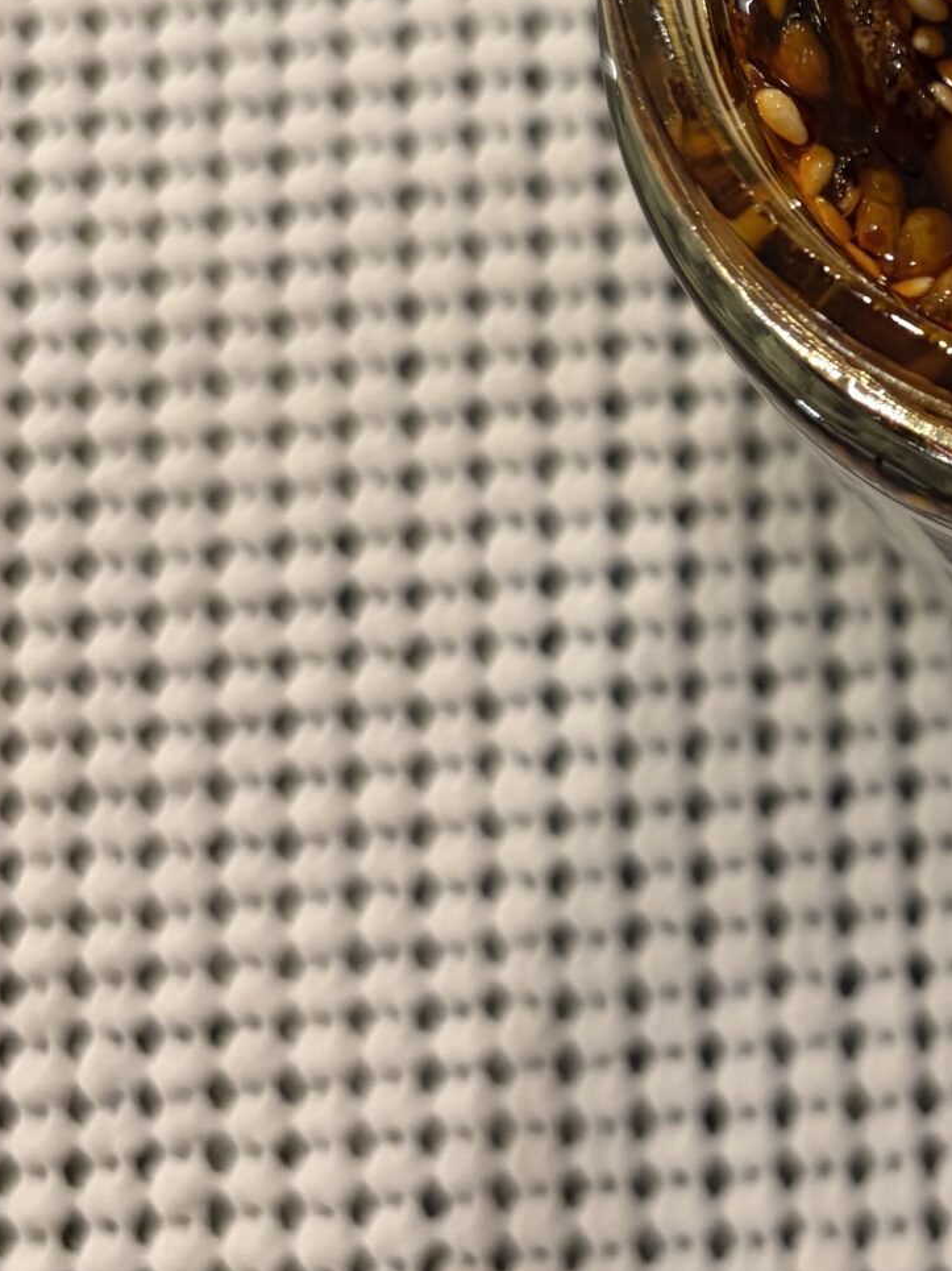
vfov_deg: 27.8
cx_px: 1251
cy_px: 329
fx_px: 2532
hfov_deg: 19.6
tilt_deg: -75.5
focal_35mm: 69
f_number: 1.6
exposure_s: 1/60
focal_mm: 5.96
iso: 200
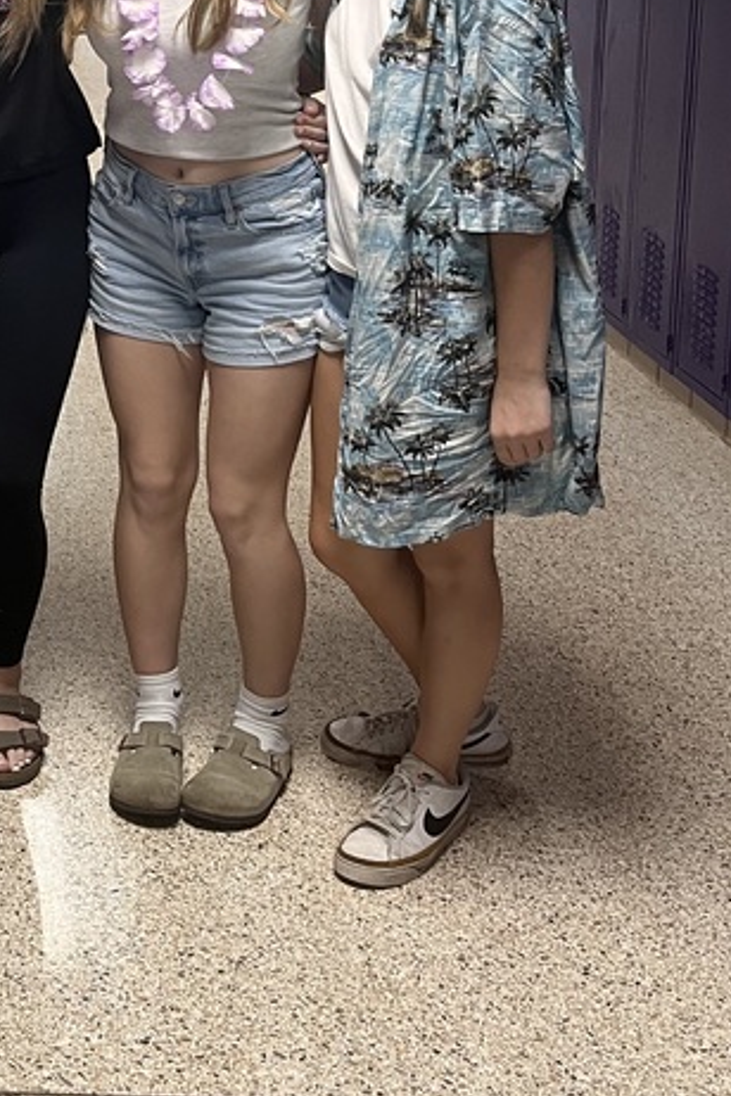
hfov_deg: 21.2
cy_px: 190
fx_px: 1827
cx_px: -126
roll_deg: +1.0
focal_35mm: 60
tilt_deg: -11.9
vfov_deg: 32.3
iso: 125
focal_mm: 5.1
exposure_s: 1/60
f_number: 1.6
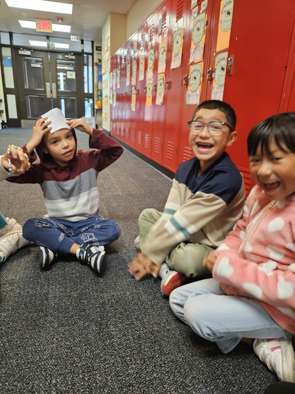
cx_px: 148
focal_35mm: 23
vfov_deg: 73.9
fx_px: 261
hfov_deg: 58.9
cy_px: 197
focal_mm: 5.4
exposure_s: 1/60
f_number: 1.8
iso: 640
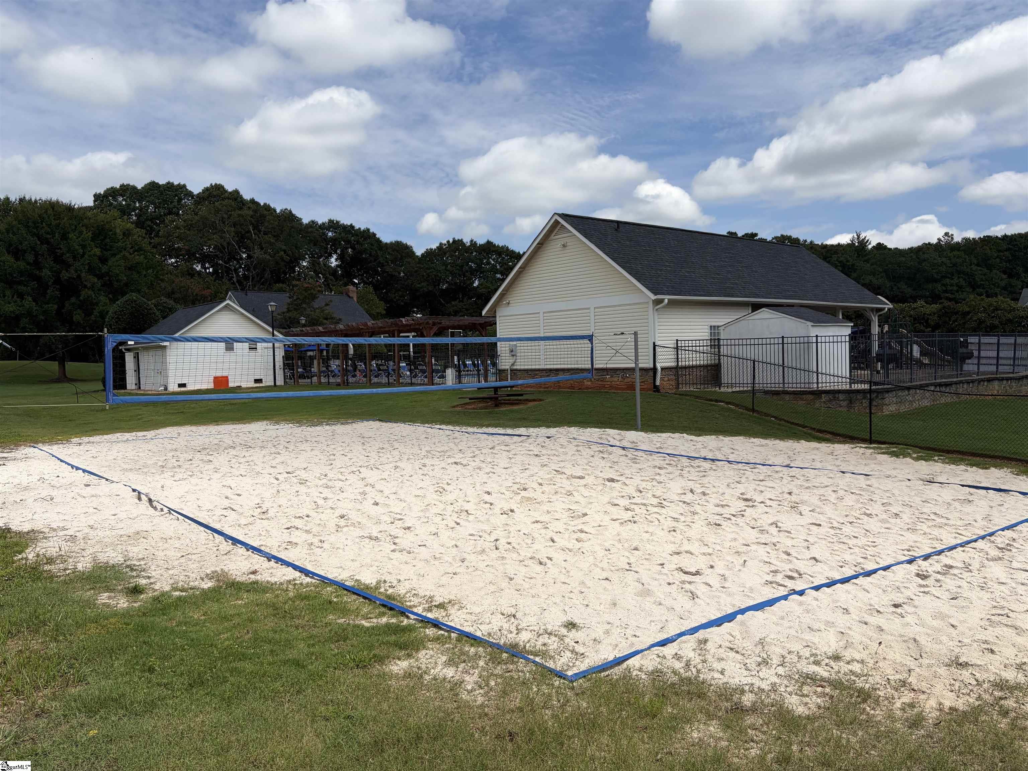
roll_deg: +2.3
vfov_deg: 53.1
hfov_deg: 67.3
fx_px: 772
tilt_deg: -3.2
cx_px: 514
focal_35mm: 26
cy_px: 386
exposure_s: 1/6993
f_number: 1.6
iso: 50
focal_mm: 5.96
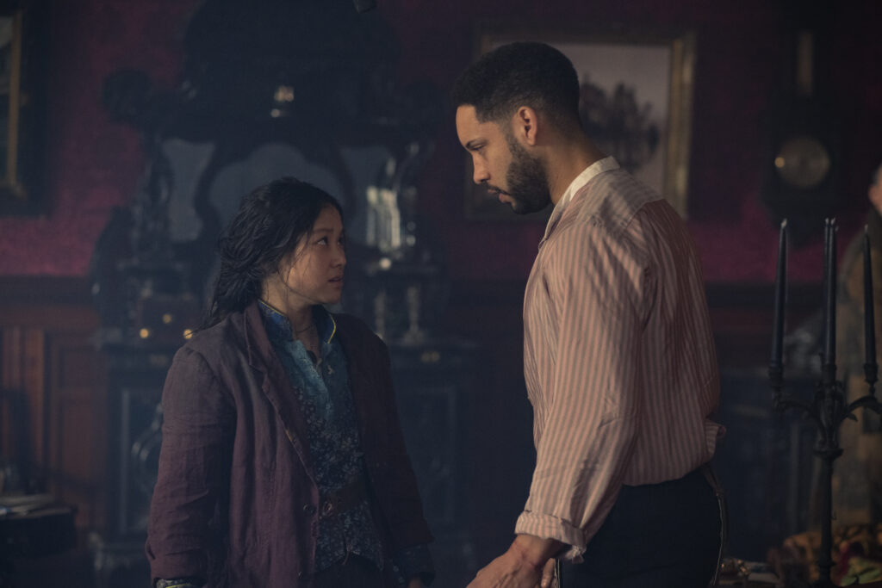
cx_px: 441
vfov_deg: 16.3
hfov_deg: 24.2
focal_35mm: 84
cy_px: 294
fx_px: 2058
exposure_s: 1/200
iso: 1250
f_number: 1.8
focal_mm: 56
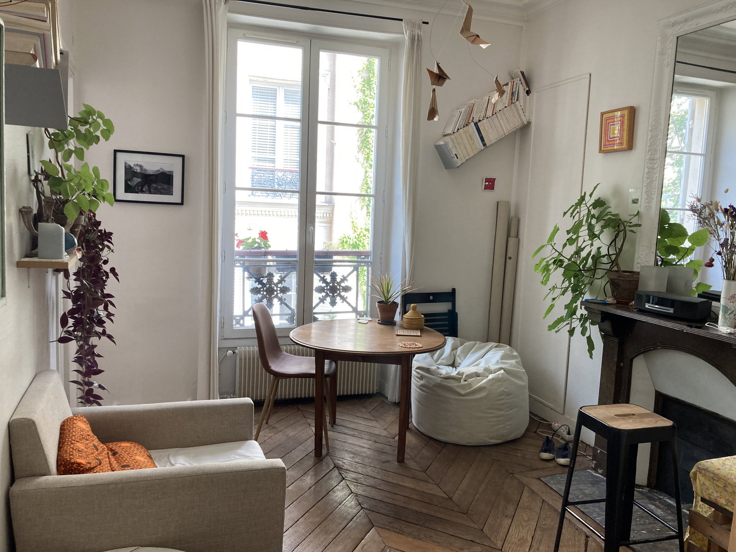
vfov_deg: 49.7
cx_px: 368
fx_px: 595
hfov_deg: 63.4
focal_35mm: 28
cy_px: 276
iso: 80
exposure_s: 1/121
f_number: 1.8
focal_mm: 3.99
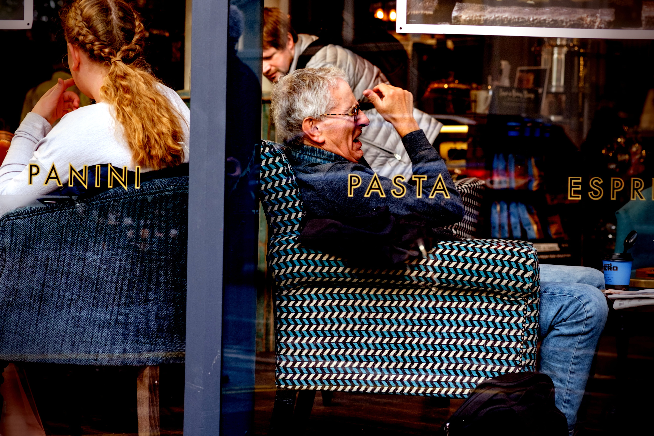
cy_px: 218
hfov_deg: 22.6
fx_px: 1635
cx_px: 327
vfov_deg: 15.2
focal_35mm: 90
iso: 640
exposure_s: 1/180
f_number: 4
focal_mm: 60
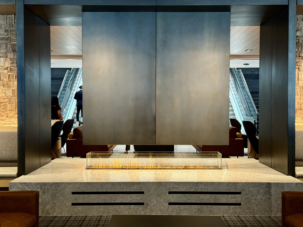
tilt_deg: -0.7
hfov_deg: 39.7
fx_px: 420
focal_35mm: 48
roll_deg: +0.2
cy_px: 114
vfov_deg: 30.3
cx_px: 152
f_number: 1.78
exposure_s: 1/40
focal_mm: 6.76
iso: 250
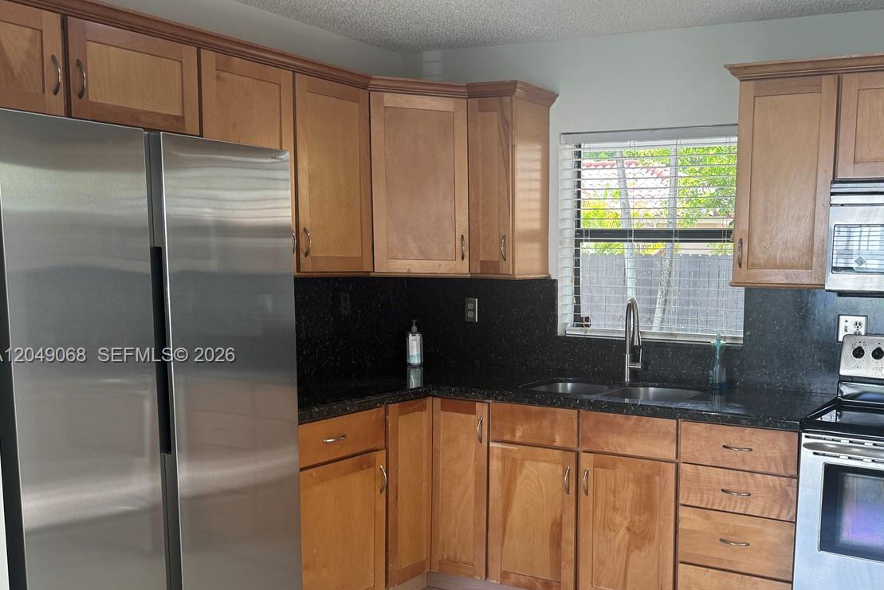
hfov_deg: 51.6
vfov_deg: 36.7
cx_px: 625
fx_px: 884
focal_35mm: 36
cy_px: 356
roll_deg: -0.8
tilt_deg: -7.6
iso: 100
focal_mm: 6.76
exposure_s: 1/112
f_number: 1.78
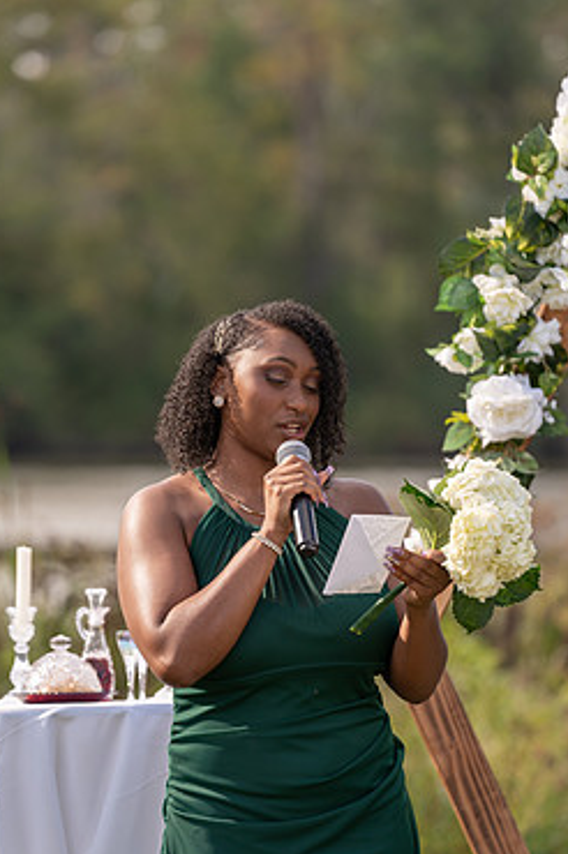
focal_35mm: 241
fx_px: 5714
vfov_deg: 8.5
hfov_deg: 5.7
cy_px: 480
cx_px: 259
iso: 100
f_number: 4
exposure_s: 1/500
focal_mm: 198
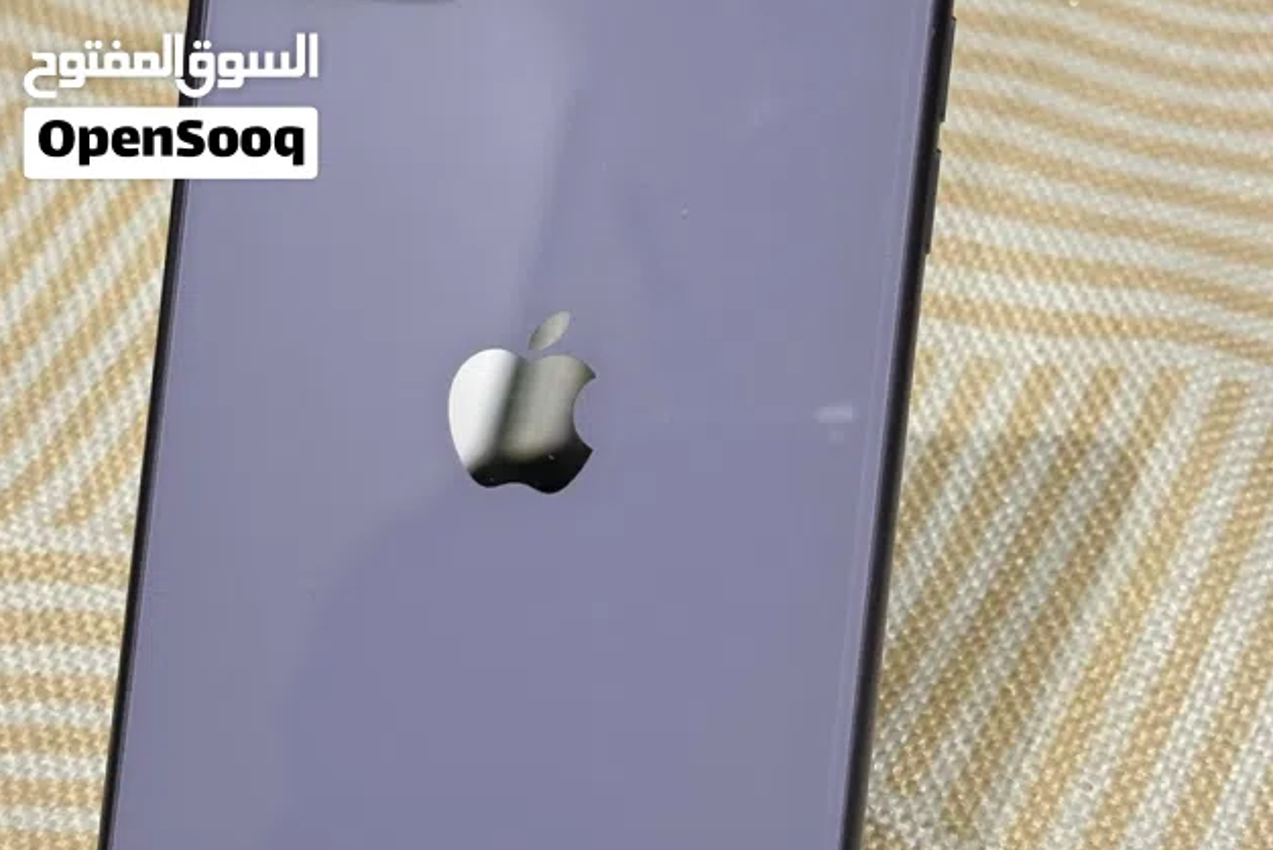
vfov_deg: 26.5
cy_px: 472
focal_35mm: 51
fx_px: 1804
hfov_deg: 38.9
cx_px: 624
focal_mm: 6.86
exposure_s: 1/50
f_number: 1.78
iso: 80
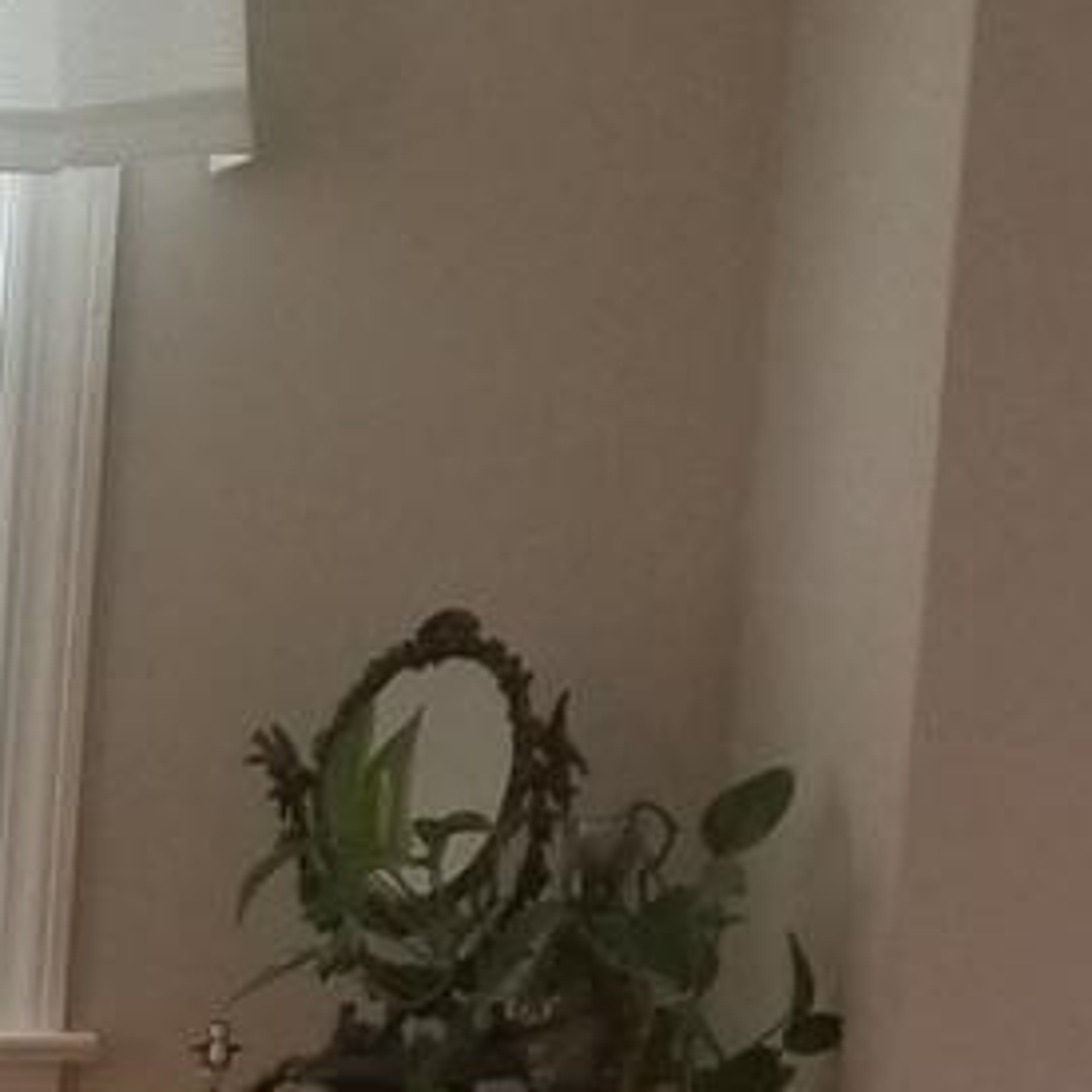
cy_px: 2140
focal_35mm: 171
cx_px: -2267
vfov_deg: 9.6
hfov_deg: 8.4
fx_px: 6103
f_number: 1.7
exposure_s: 1/60
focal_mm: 4.25
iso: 80
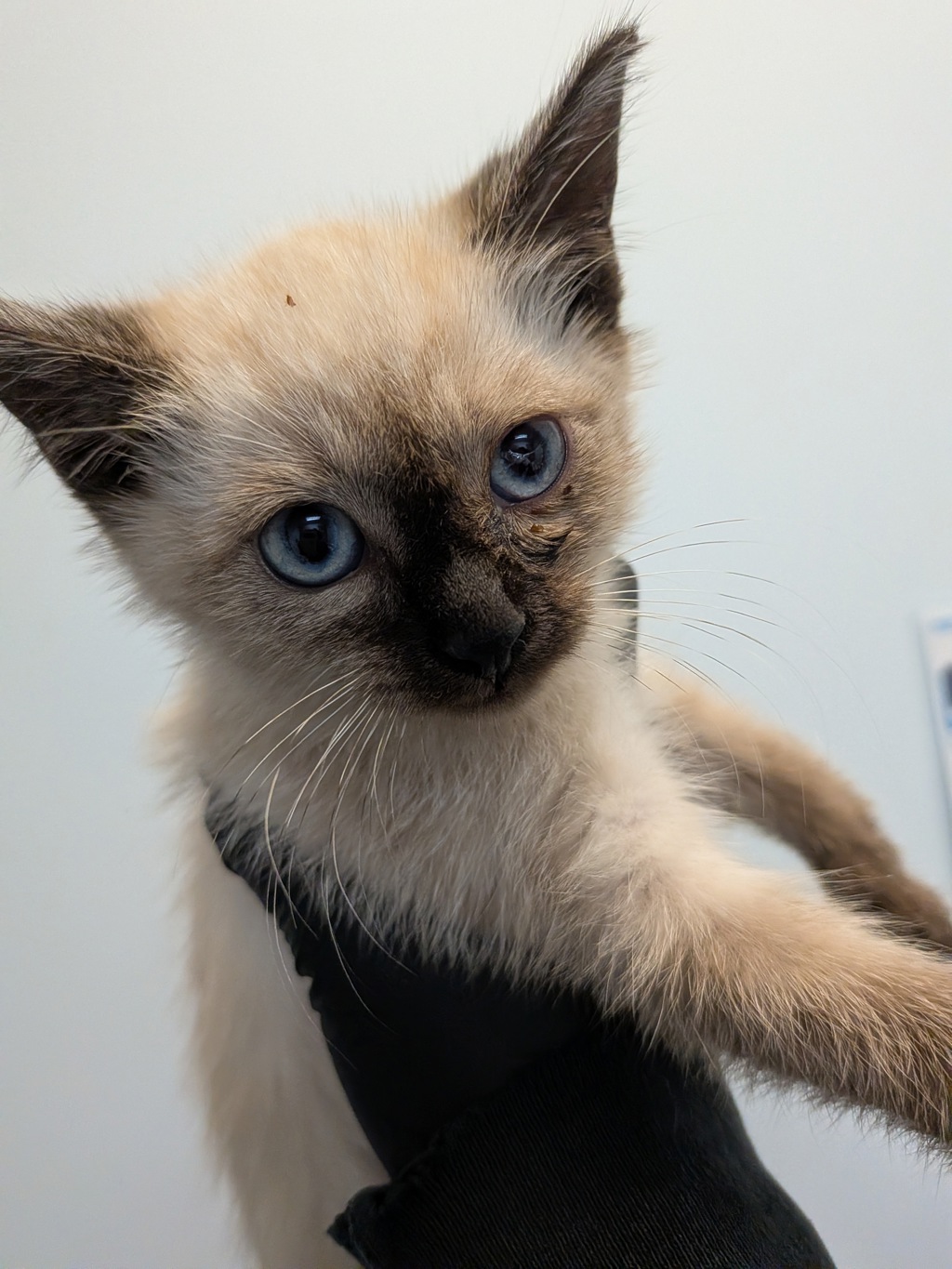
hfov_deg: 56.8
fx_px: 880
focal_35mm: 24
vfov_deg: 71.6
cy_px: 634
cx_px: 476
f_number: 1.7
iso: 1840
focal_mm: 4.53
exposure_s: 1/595
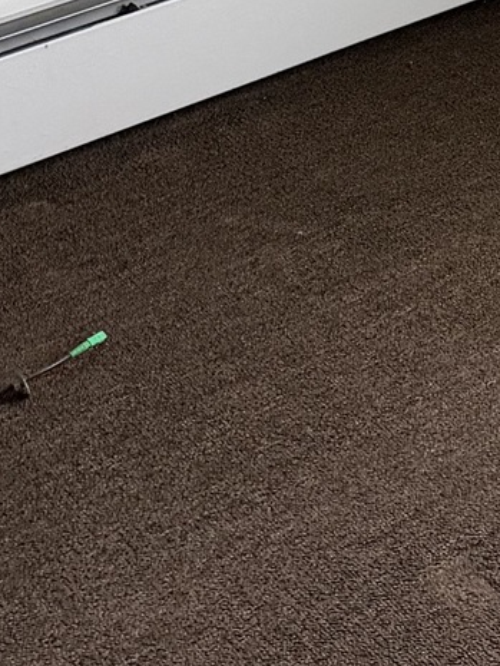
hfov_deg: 11.8
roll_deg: -0.4
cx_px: 802
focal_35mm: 119
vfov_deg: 15.1
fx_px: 2291
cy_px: -392
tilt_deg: -15.4
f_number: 1.78
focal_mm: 6.76
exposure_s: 1/60
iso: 320
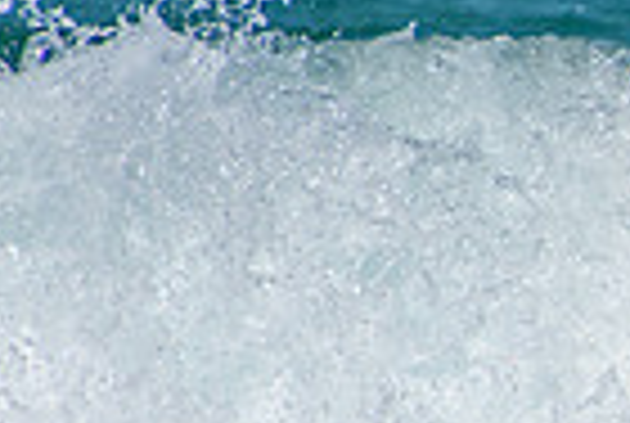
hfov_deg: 0.8
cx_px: 1174
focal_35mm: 2479
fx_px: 43475
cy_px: 308
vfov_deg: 0.6
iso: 180
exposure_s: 1/2000
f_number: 5.6
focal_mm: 400
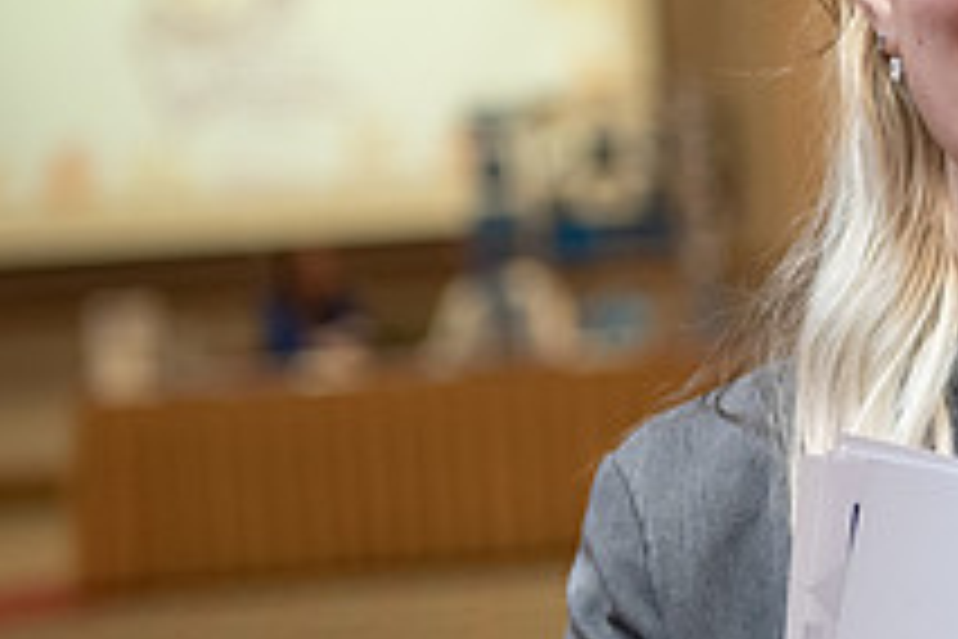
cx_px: 976
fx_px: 4337
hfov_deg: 12.4
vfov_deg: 8.4
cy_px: 218
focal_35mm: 163
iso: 1250
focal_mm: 60
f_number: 3.2
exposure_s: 1/200
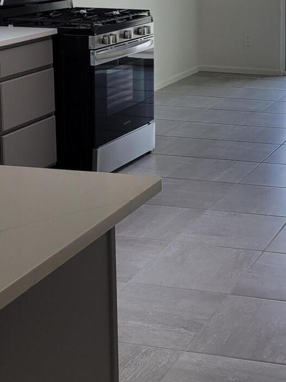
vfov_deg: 25.5
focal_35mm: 74
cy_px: 41
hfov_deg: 18.8
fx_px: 815
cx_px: 342
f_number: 1.8
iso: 40
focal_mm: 5.4
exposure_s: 1/132
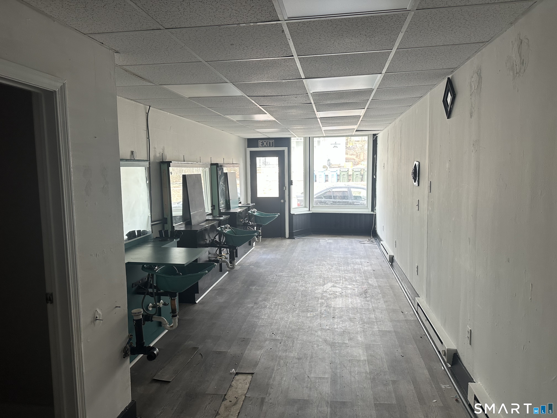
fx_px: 386
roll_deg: +0.7
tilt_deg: -7.0
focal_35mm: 24
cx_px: 278
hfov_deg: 71.6
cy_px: 209
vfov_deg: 56.8
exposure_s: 1/121
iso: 125
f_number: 1.78
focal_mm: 6.86
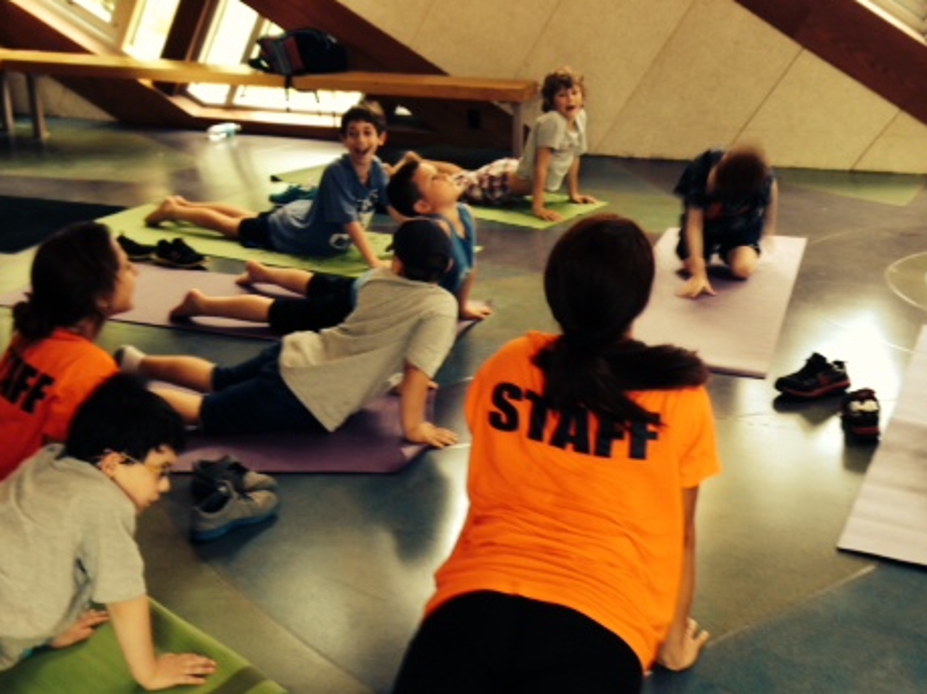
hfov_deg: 41.2
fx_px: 1232
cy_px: 375
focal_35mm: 46
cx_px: 487
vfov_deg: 31.5
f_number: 2.4
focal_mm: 4.12
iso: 50
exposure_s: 1/20
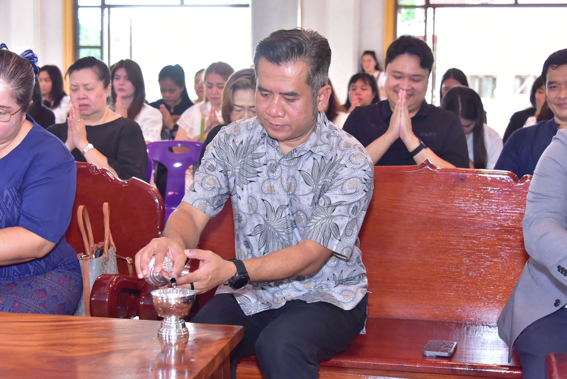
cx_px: 284
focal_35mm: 65
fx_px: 1024
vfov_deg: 20.9
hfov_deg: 30.9
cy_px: 190
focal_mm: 65
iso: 6400
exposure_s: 1/160
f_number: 6.3
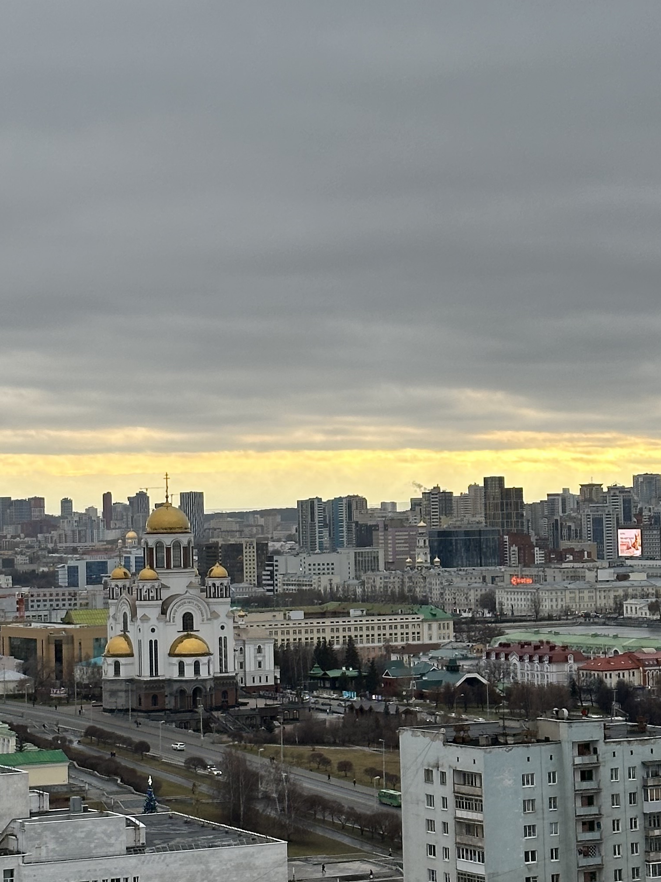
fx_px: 2444
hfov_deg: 15.4
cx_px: 232
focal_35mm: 96
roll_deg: +0.7
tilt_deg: +3.1
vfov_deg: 20.4
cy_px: 394
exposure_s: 1/580
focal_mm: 6.86
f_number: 1.78
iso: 64
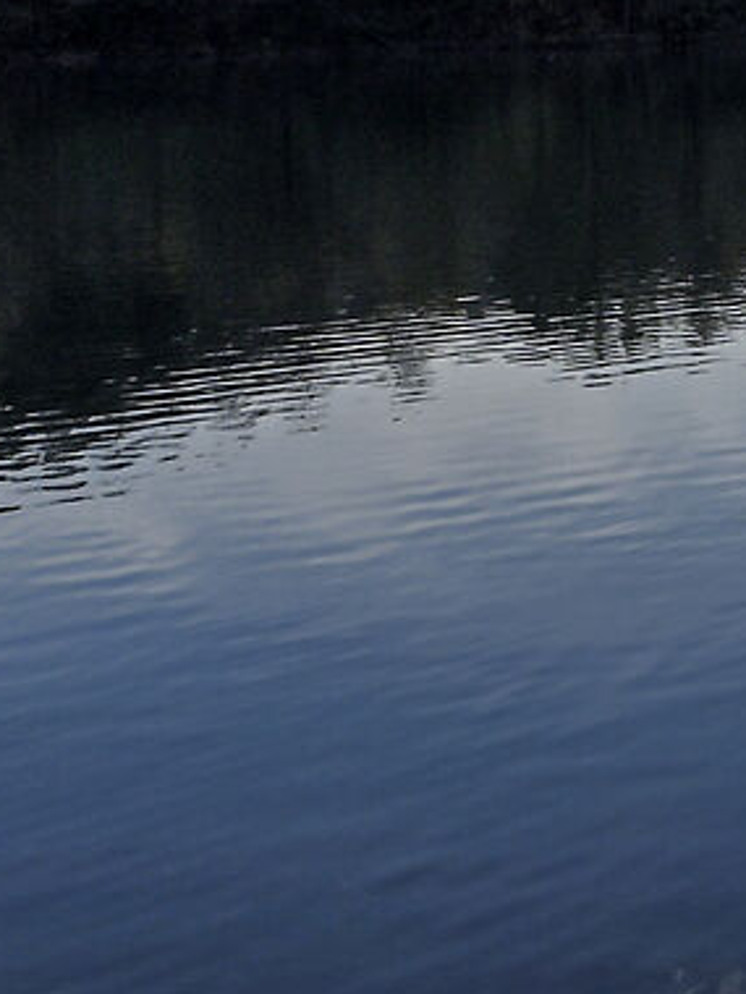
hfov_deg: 11.3
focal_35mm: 85
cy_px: 9
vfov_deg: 22.2
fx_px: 2442
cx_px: 2186
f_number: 16
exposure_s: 1/125
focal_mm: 14
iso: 100
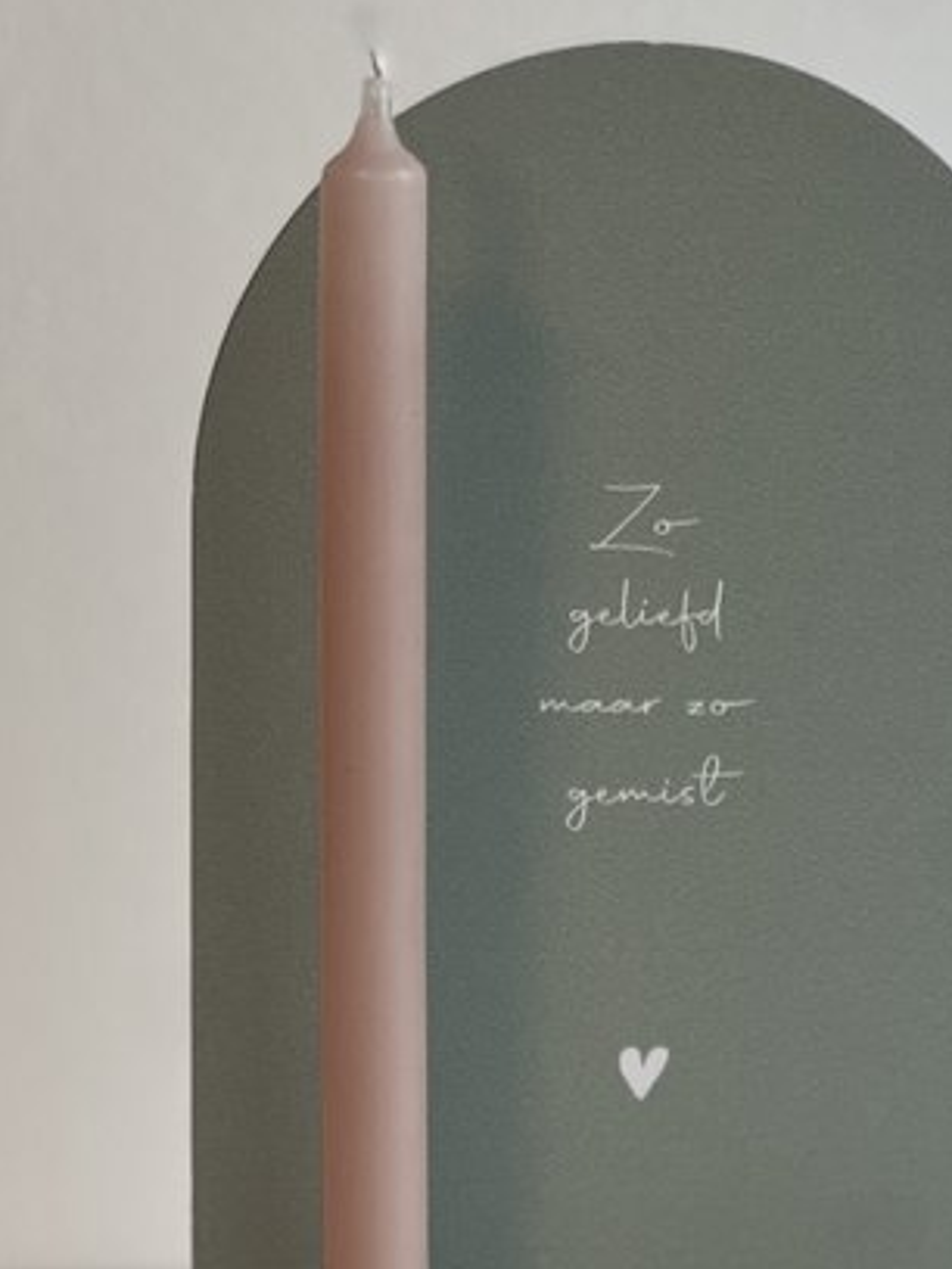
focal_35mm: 151
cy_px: 977
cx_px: 681
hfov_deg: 9.8
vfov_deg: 13.0
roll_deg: +0.5
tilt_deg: -14.6
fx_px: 5537
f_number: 2.8
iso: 100
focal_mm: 9
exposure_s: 1/100
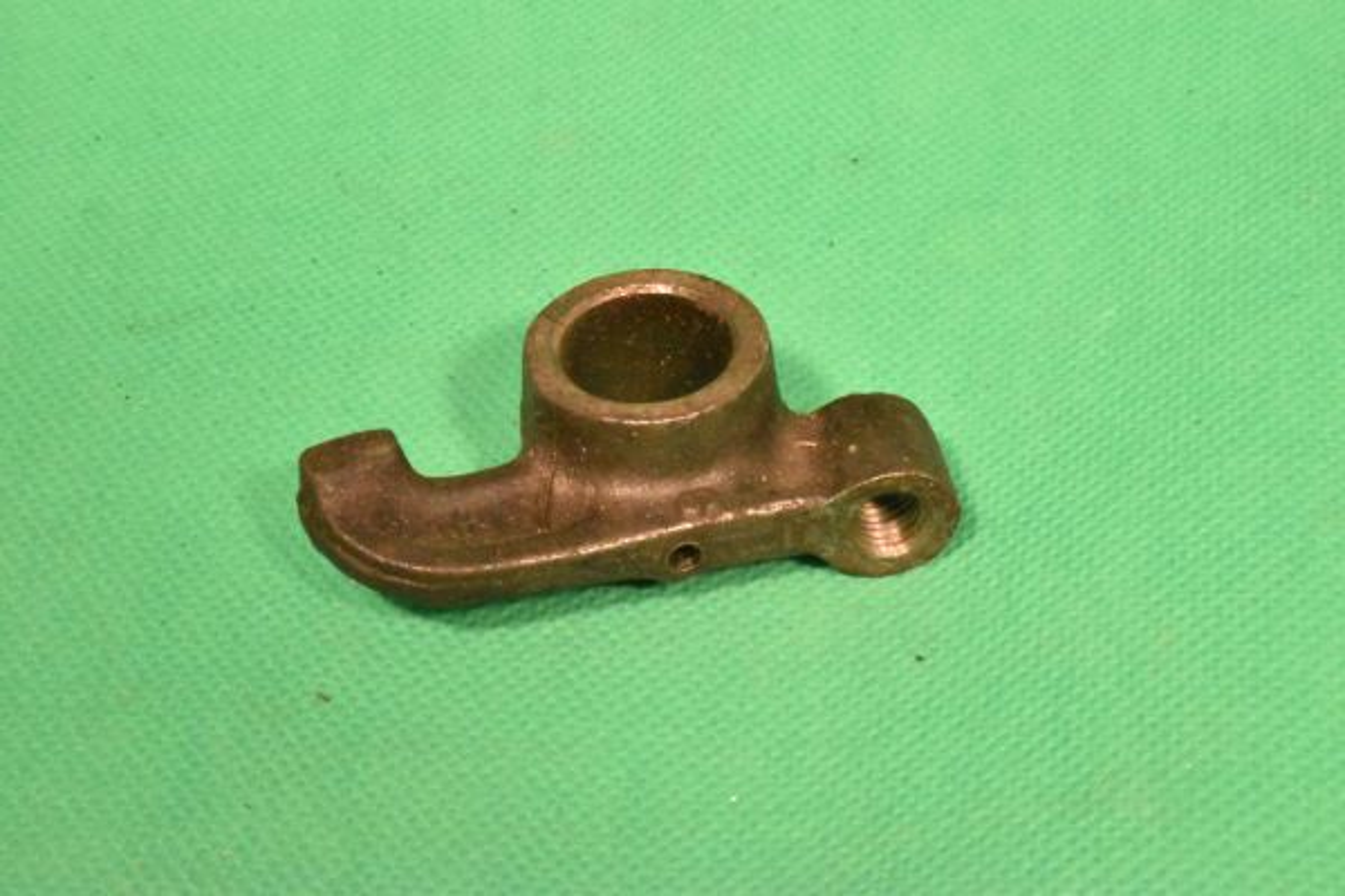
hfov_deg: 24.6
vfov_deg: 16.6
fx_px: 3082
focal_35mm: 82
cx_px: 672
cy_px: 448
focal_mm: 55
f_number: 36
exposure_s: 1/100
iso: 12800
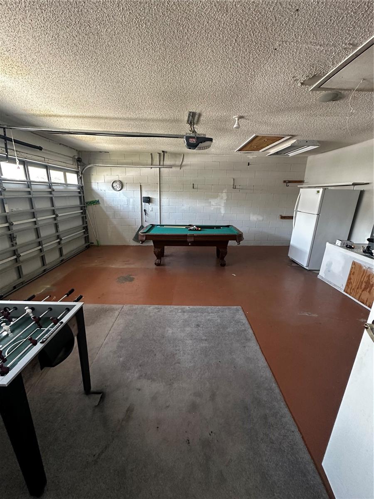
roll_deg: -1.1
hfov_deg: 85.7
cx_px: 187
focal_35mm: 14
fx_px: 202
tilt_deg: -17.8
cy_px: 250
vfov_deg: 102.1
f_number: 2.2
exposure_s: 1/60
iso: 320
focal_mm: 2.22
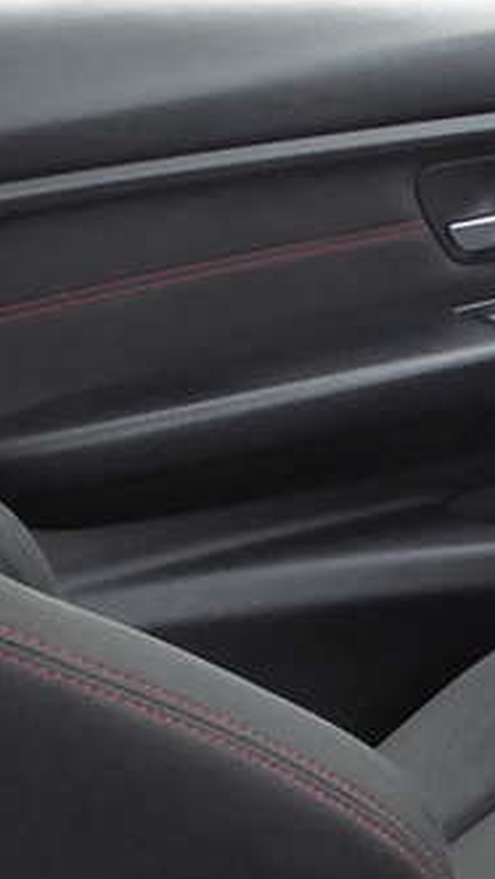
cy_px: 537
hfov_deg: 12.0
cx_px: 1141
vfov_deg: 25.2
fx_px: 1958
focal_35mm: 84
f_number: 3.3
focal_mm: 4.3
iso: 400
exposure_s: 1/60
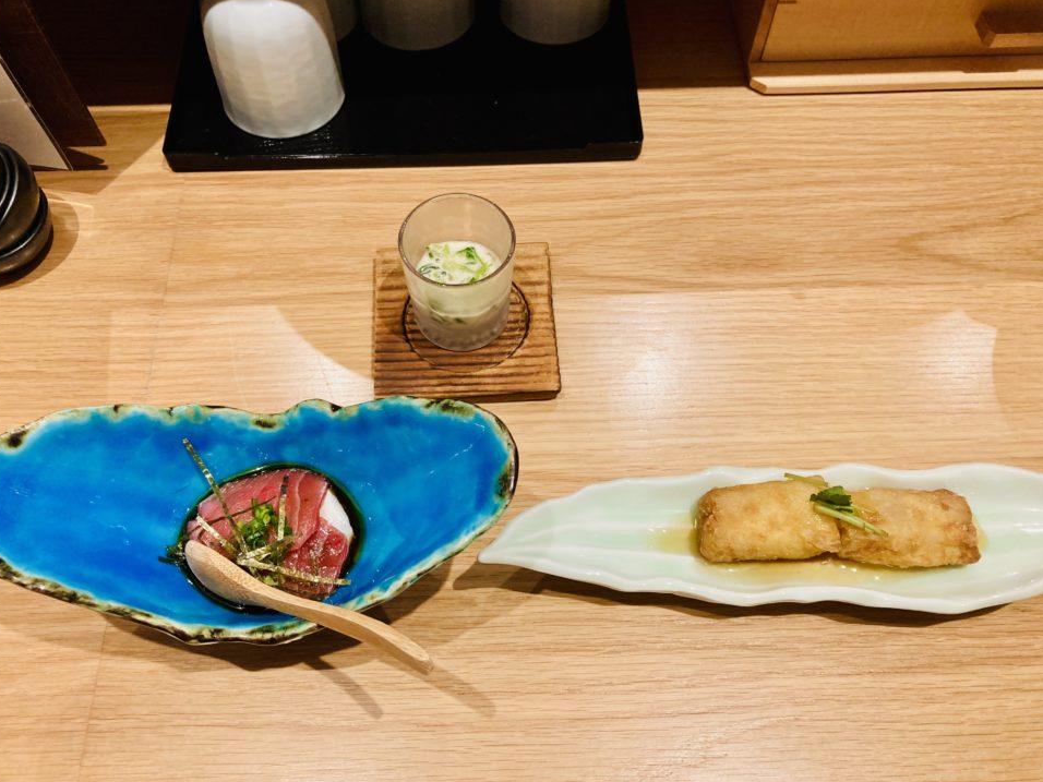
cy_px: 399
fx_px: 904
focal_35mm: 30
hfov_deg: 59.9
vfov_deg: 46.8
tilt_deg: -61.4
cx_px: 490
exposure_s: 1/57
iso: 80
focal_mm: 3.99
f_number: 1.8
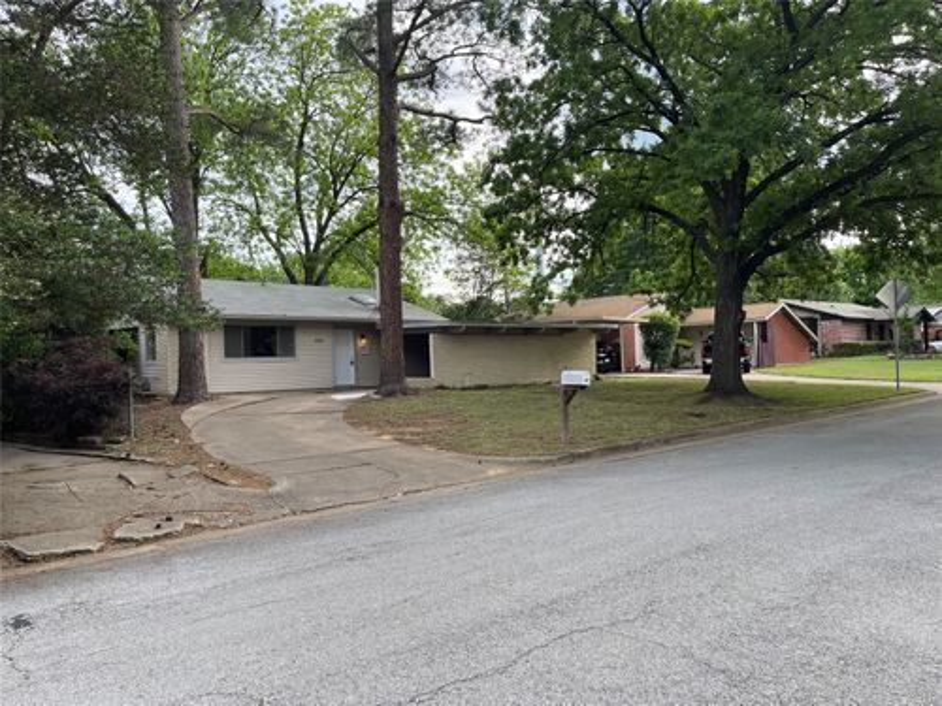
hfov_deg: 69.4
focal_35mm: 25
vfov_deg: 54.9
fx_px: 680
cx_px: 471
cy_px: 353
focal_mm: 5.1
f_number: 1.6
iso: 32
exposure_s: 1/432
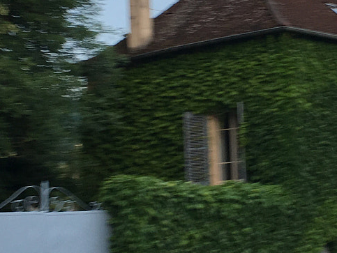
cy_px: 113
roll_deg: +2.3
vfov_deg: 15.4
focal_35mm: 96
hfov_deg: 20.1
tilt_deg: +9.2
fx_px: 935
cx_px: 289
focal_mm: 4.15
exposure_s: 1/50
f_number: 2.2
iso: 25
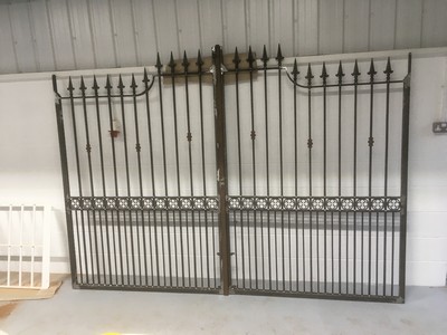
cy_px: 168
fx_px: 374
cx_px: 224
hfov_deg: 61.7
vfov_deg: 48.2
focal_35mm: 29
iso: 40
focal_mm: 4.15
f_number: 2.2
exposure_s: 1/33
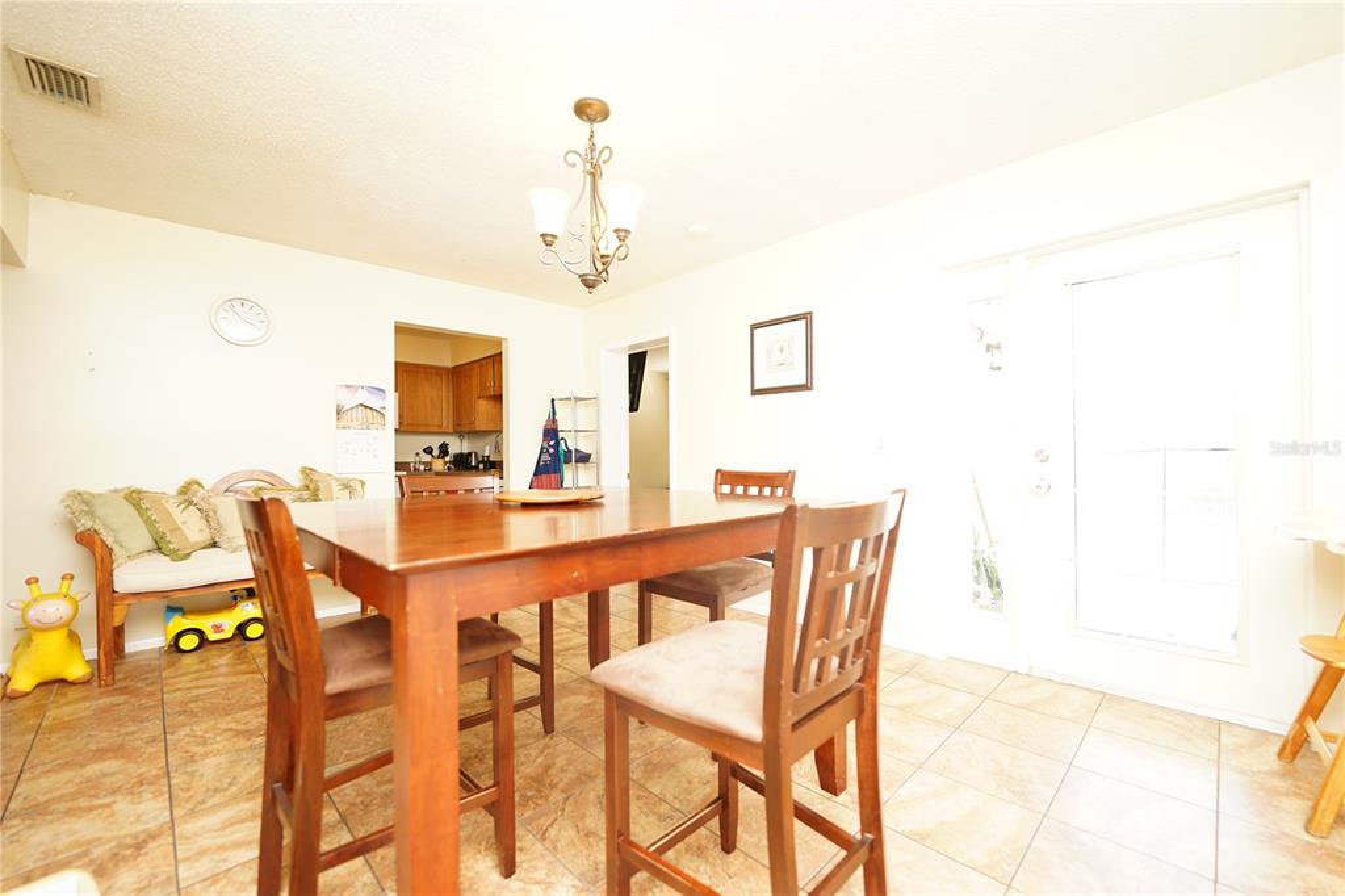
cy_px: 448
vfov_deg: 81.2
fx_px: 523
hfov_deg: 104.3
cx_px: 672
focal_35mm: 14
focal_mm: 14
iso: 125
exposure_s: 1/50
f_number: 2
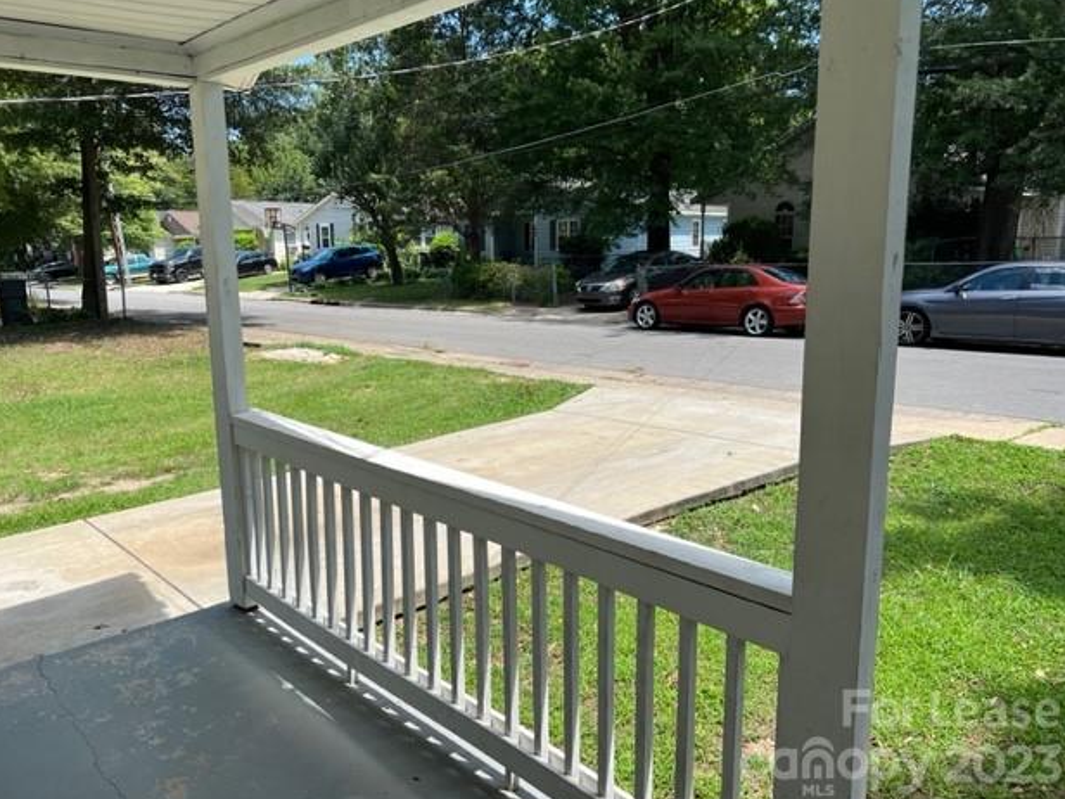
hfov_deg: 65.3
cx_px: 515
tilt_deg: -10.7
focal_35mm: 27
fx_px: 831
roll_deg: +0.3
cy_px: 403
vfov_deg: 51.4
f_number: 1.5
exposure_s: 1/2353
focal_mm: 5.7
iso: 50
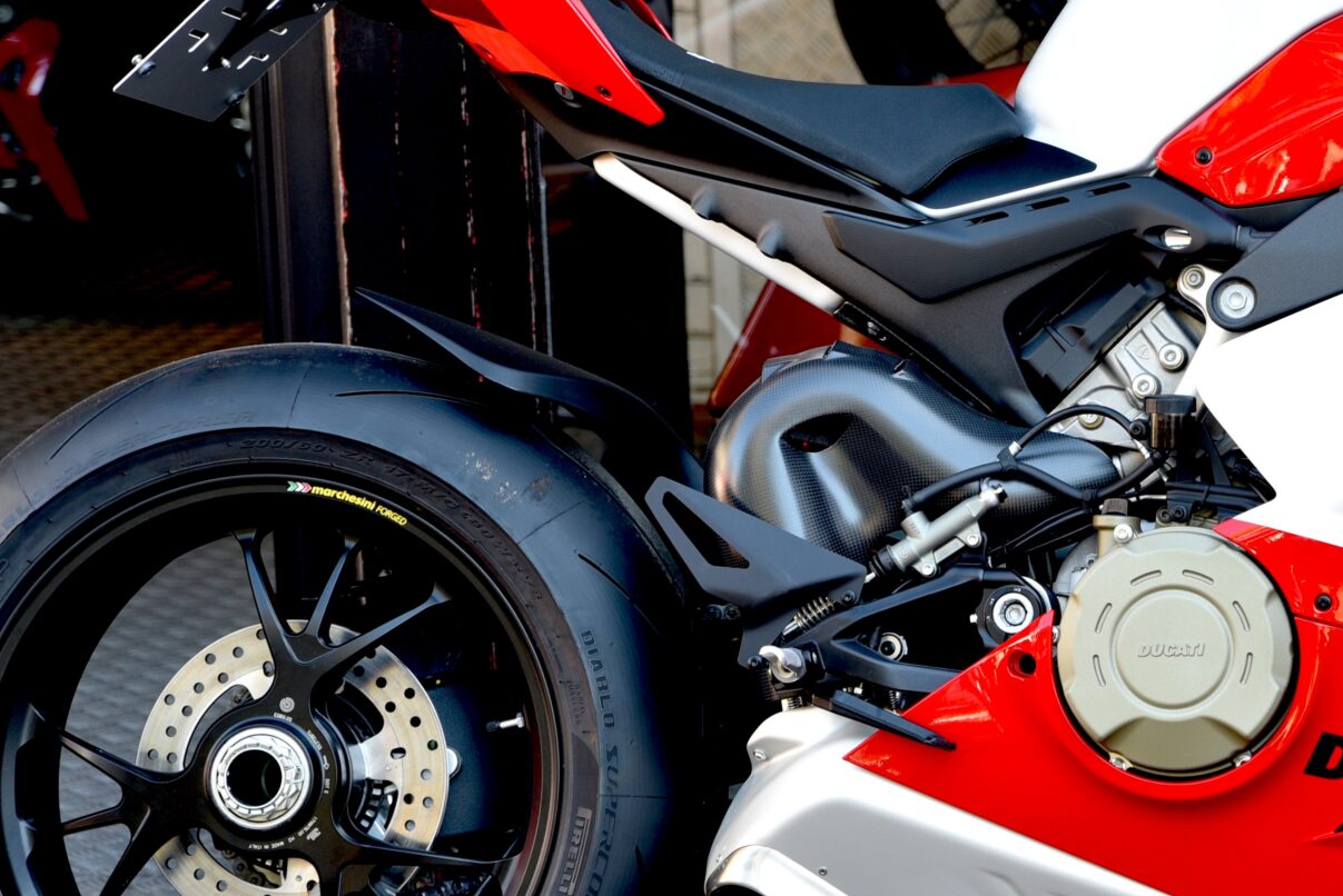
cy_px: 412
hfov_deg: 14.5
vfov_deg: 9.8
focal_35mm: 140
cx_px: 1255
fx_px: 5225
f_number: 4
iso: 200
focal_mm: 66
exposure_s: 1/60
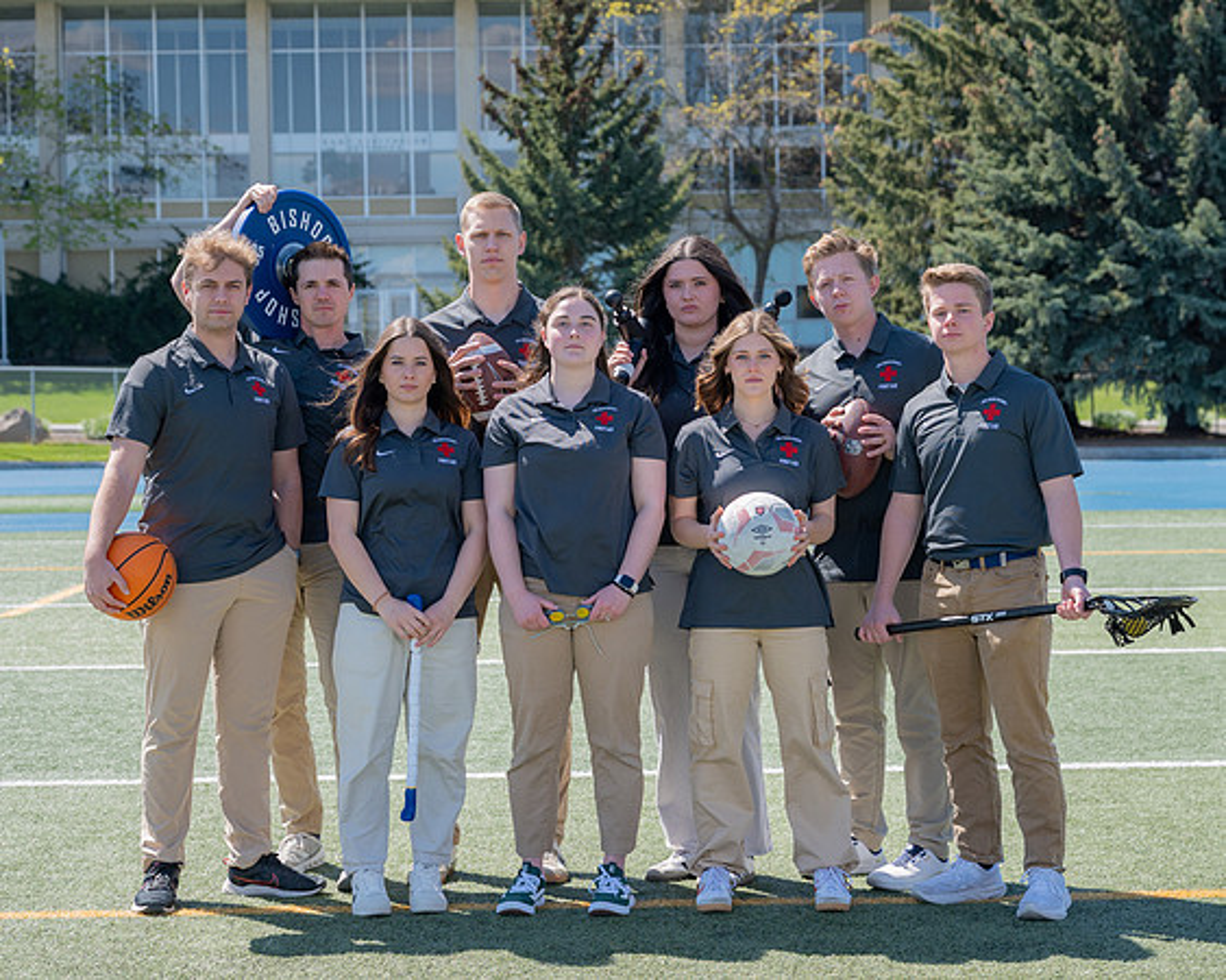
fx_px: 2727
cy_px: 406
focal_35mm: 75
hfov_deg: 25.3
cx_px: 661
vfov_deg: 20.4
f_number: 4
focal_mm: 57
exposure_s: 1/1250
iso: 125
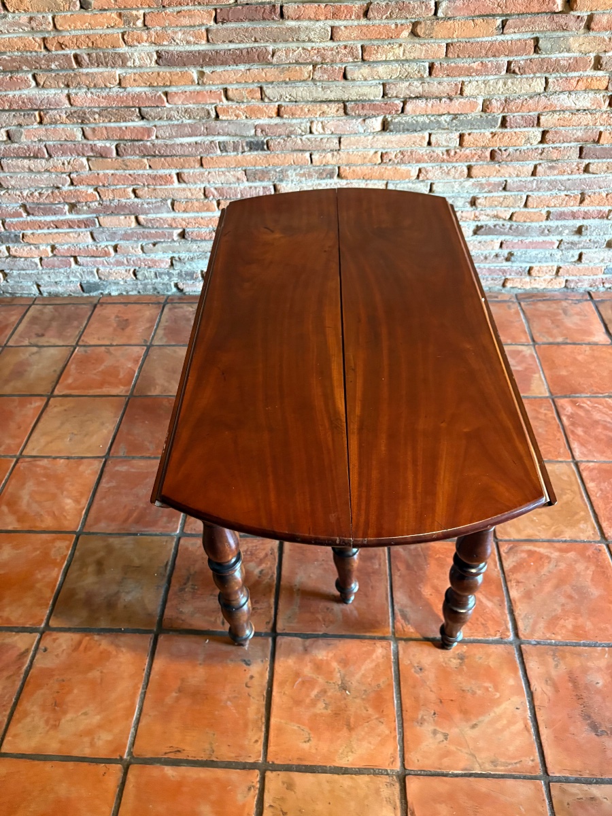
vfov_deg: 67.3
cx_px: 306
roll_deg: +1.5
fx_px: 613
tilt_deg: -44.3
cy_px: 408
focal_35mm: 26
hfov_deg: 53.1
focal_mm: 5.96
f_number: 1.6
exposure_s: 1/50
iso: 400
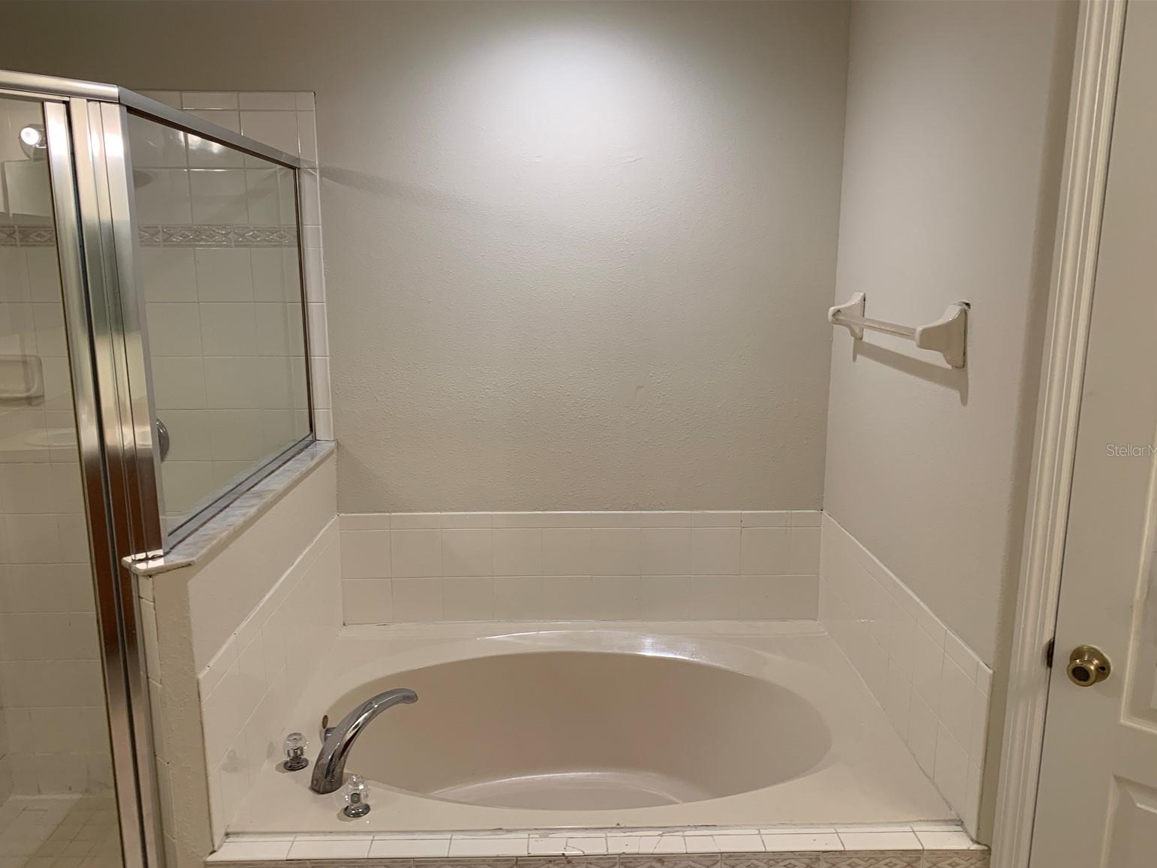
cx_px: 577
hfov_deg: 65.3
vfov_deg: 51.3
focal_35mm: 27
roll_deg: -0.7
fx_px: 903
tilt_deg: -11.5
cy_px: 450
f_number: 1.8
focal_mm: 4.25
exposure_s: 1/60
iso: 64
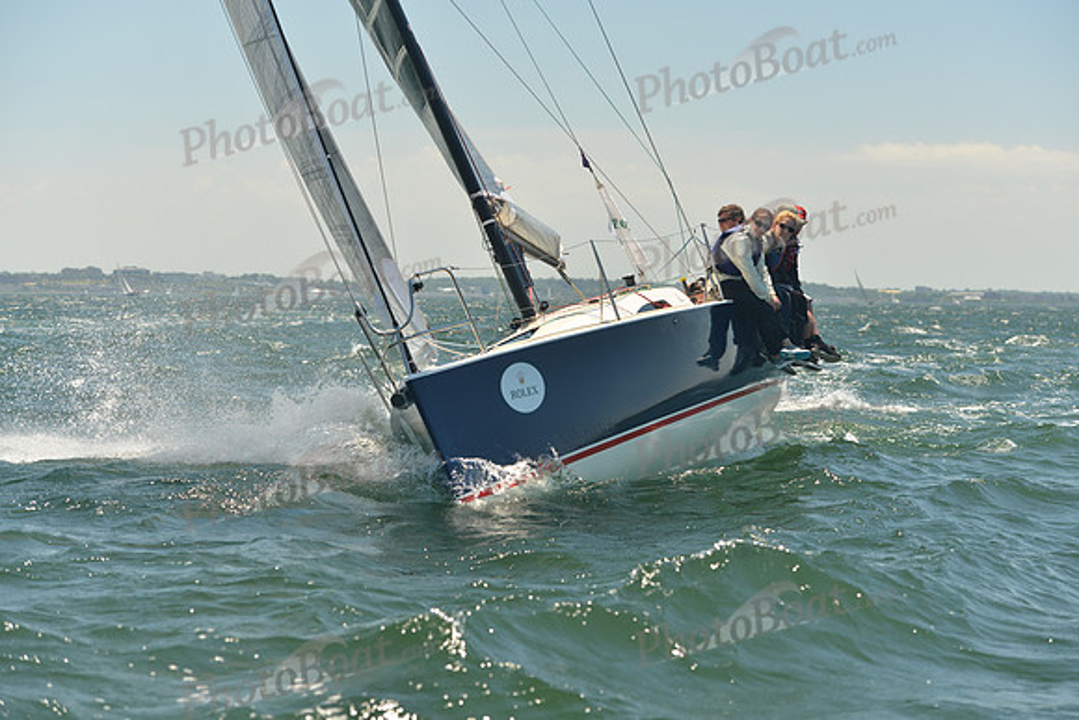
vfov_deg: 13.7
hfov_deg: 20.4
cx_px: 540
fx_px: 2998
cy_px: 360
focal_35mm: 100
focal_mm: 100
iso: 400
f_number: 5
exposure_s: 1/800
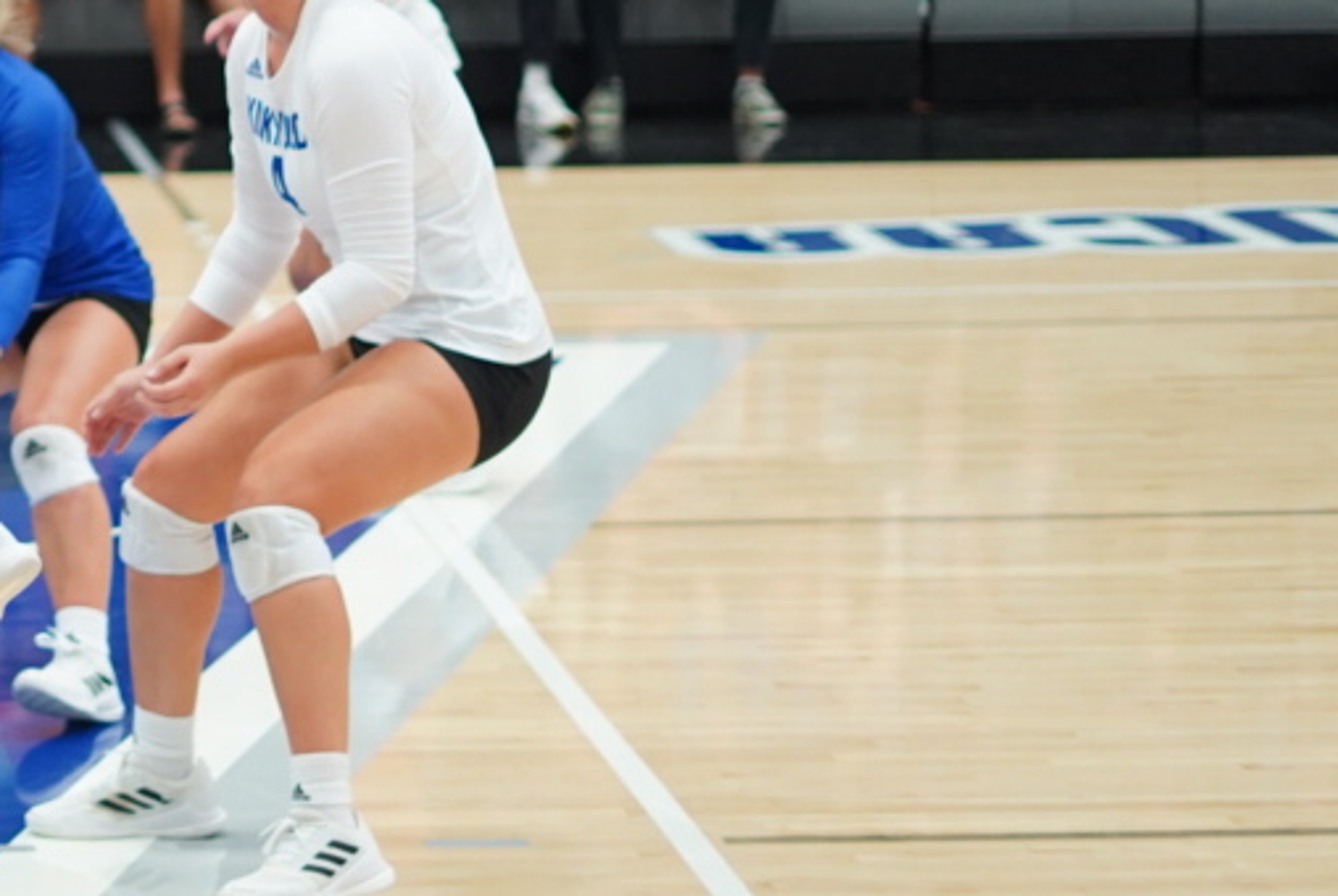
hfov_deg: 12.4
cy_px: -271
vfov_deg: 8.5
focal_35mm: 159
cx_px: -495
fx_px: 5916
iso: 2000
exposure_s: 1/800
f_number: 1.8
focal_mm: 50
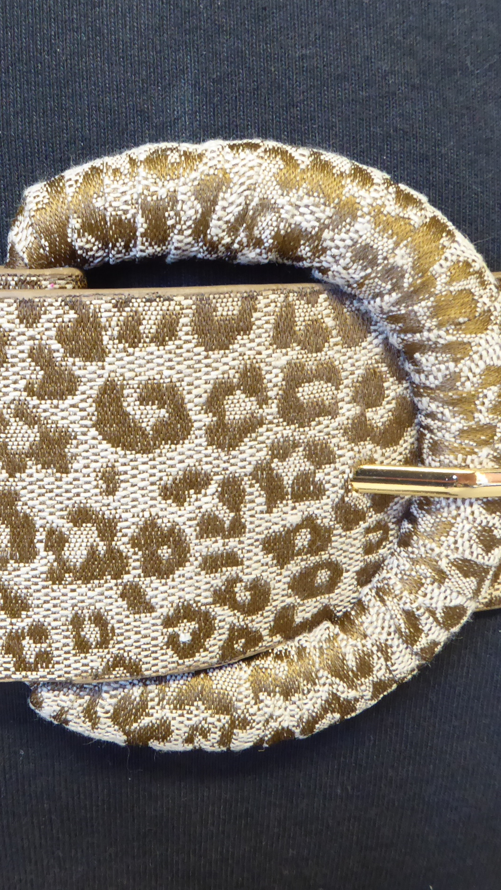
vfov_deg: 54.0
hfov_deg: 31.5
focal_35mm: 37
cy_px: 444
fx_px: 874
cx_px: 138
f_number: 5
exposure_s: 1/8
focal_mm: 4.3
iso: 400
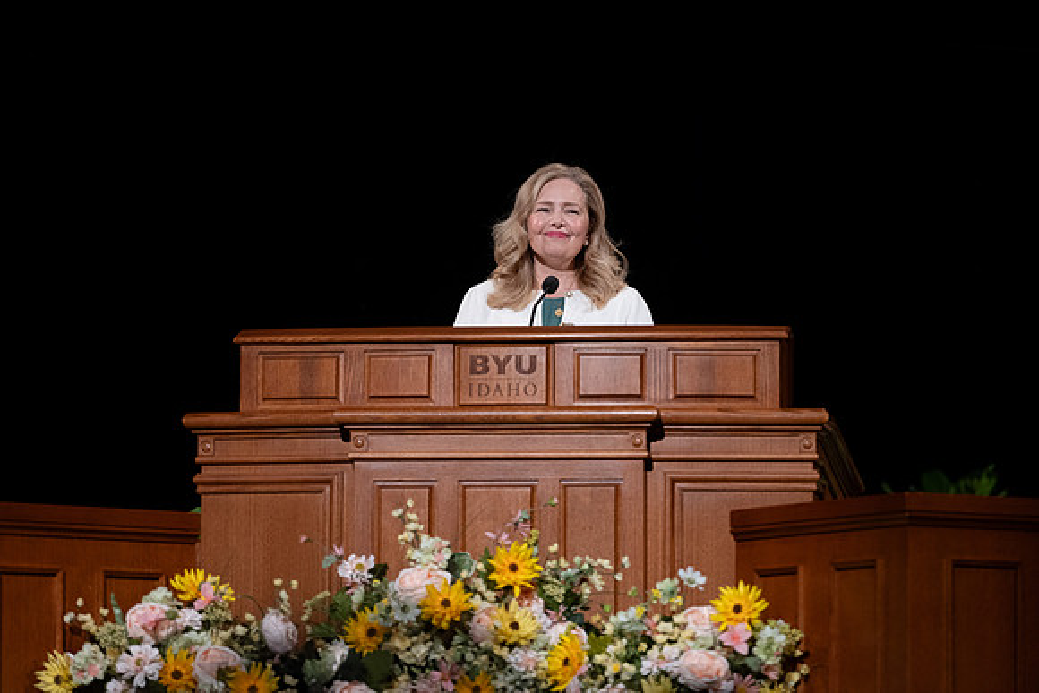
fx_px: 6341
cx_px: 537
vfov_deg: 6.3
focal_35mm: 220
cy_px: 316
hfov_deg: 9.4
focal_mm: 200
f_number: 2.8
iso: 1000
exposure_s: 1/500
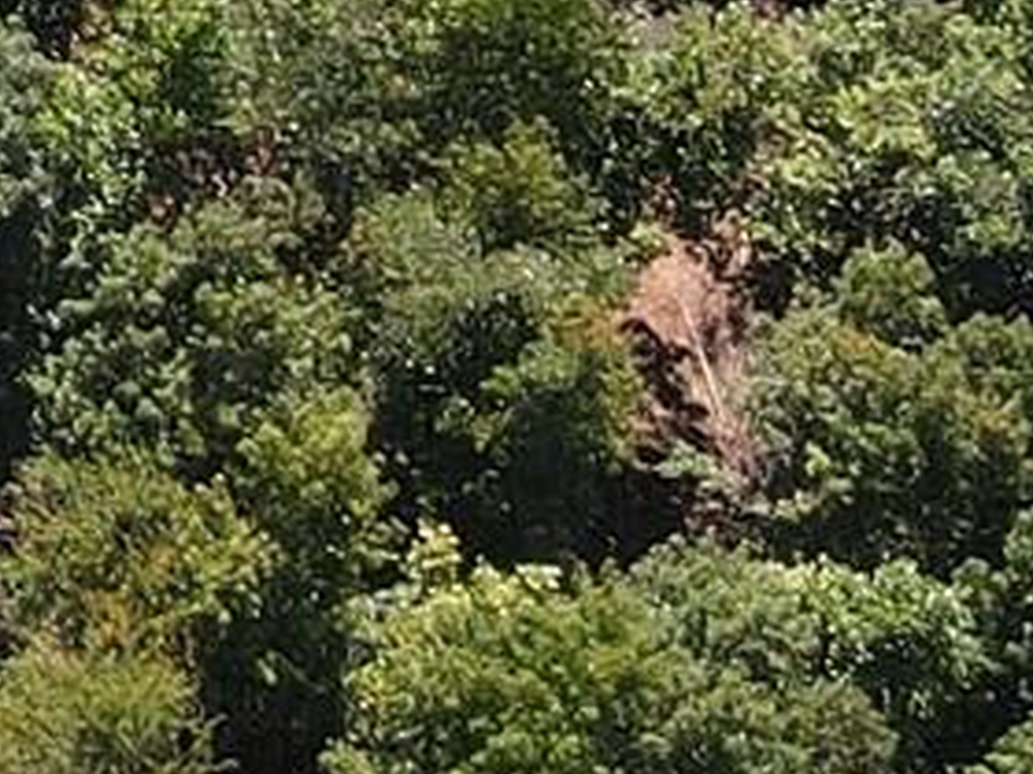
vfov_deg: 8.0
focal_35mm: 176
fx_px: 5250
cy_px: -833
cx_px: -1662
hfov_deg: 9.6
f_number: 2.8
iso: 100
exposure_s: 1/240
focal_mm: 4.5
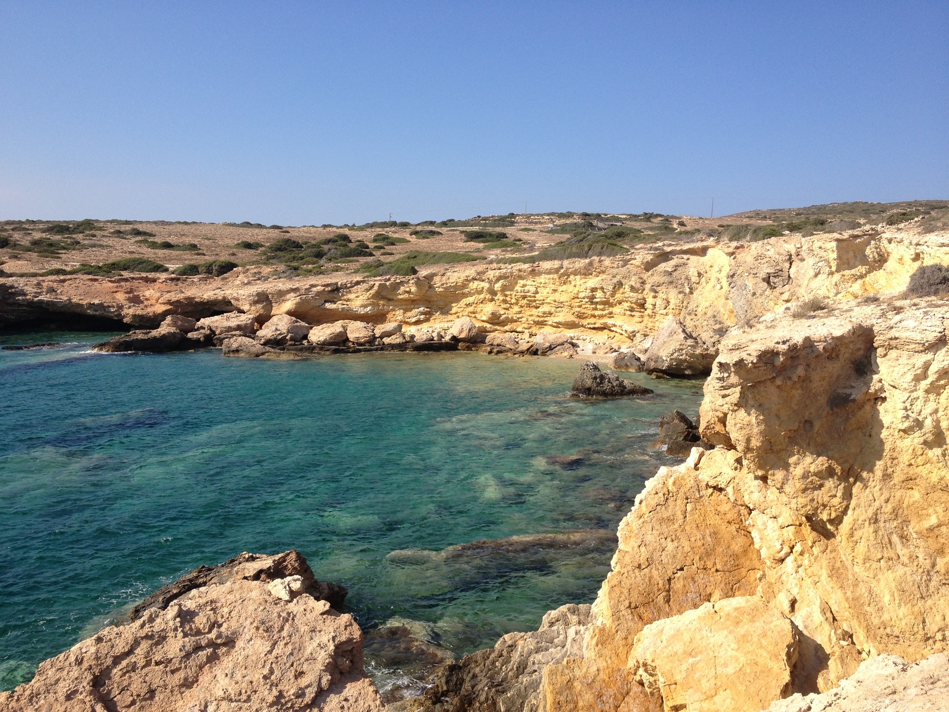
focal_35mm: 35
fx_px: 960
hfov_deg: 52.6
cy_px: 356
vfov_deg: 40.7
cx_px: 474
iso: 50
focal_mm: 4.28
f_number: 2.4
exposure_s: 1/1623
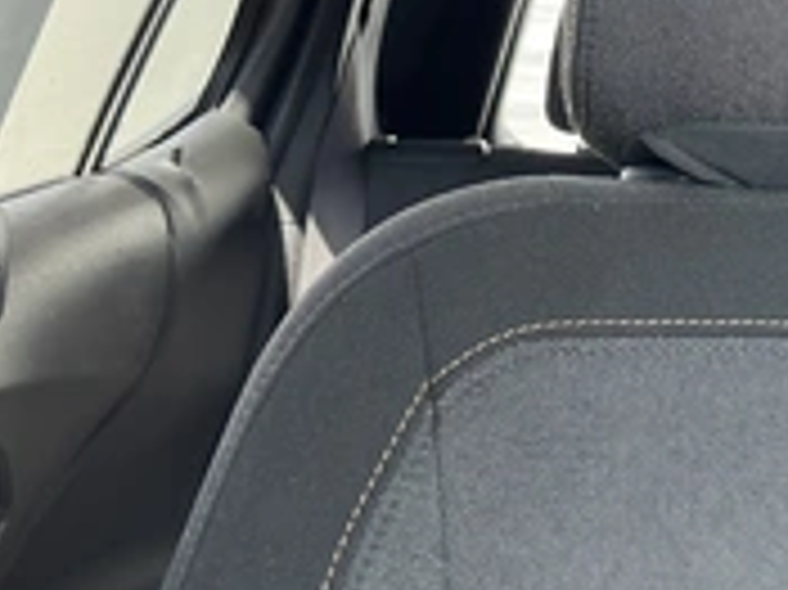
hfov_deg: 28.8
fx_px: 1456
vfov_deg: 22.2
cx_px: 747
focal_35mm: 64
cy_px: 27
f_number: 1.8
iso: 64
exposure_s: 1/97
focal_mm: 3
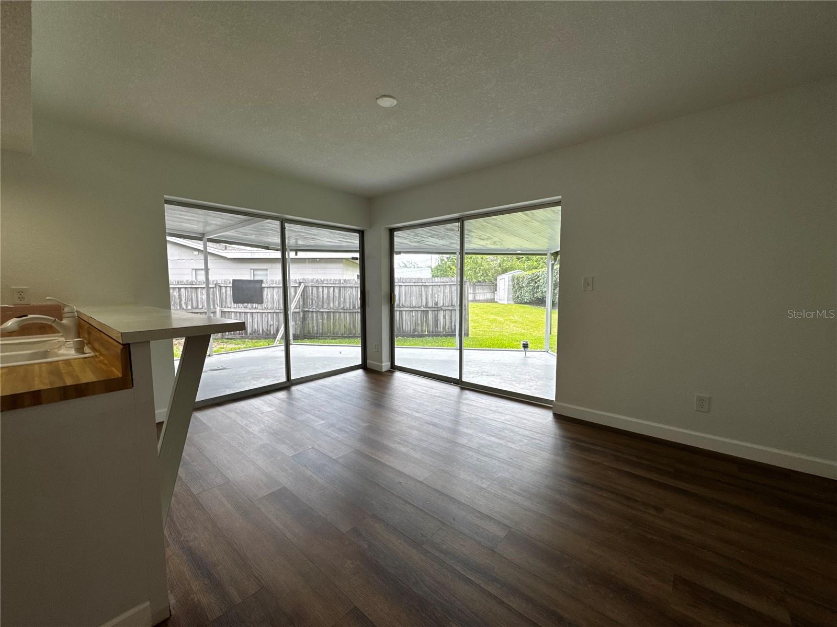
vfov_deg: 85.7
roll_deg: -0.2
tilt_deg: -5.0
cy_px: 314
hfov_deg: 102.1
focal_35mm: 14
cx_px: 418
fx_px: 339
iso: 40
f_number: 2.2
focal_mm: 2.22
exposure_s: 1/127
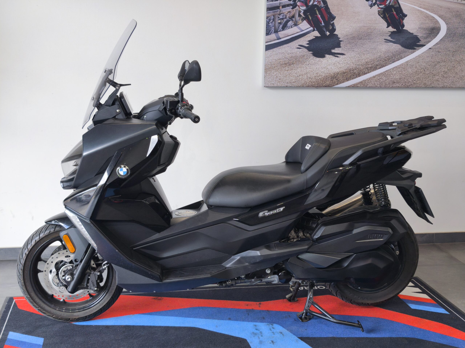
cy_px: 174
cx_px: 232
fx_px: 618
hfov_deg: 41.2
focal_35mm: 46
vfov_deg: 31.5
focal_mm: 6.57
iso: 50
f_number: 1.6
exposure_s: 1/100
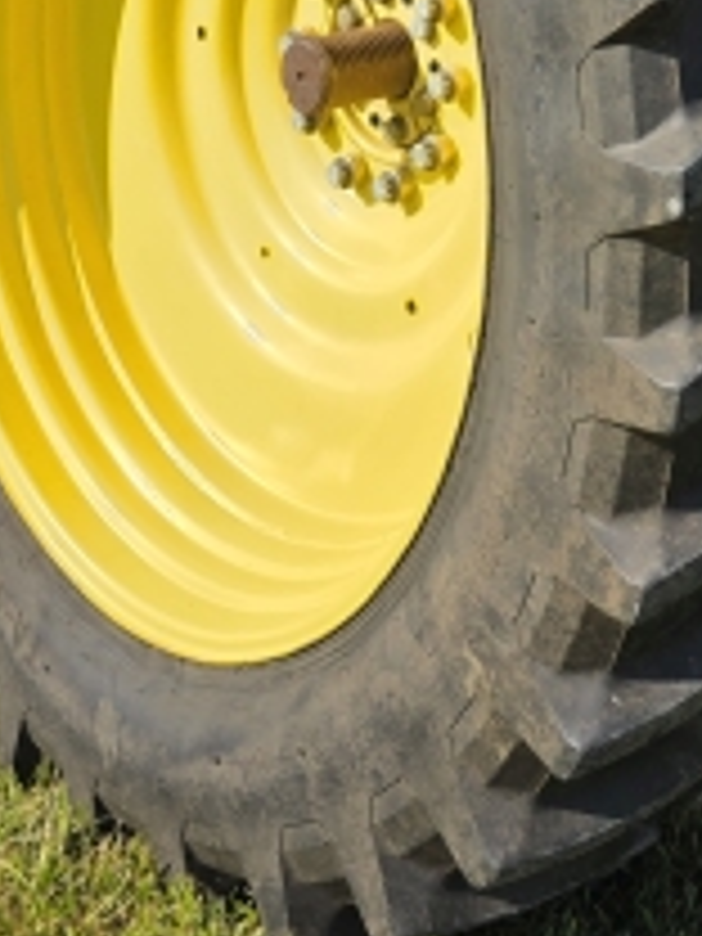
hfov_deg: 16.8
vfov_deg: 20.0
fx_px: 2298
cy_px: -459
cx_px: 788
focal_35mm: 85
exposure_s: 1/5447
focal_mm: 6.3
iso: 80
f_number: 1.7
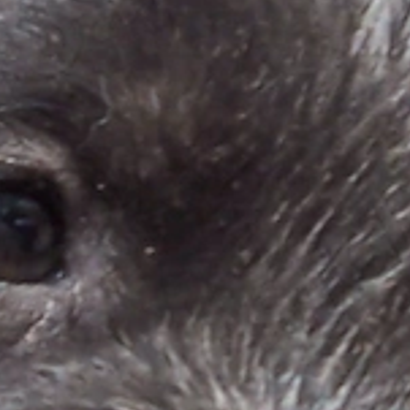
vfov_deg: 8.8
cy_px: 166
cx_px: 255
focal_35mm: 199
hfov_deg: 8.8
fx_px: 2667
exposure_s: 1/180
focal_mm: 5.6
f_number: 5.6
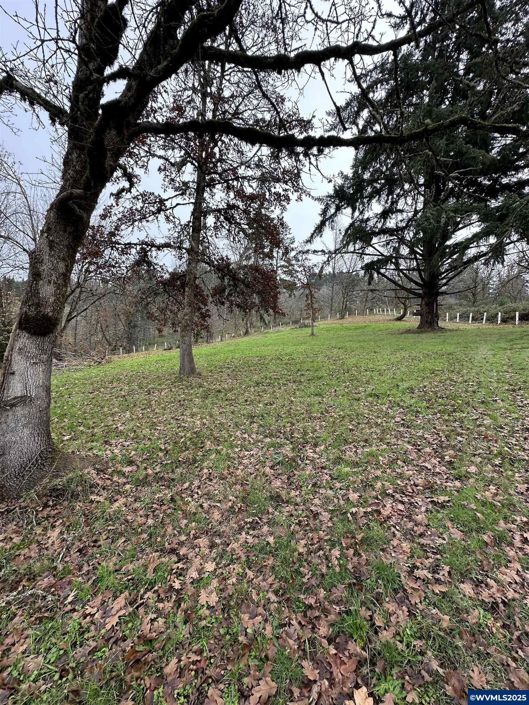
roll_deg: -4.5
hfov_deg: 85.7
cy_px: 352
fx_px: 285
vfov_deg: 102.1
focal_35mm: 14
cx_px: 264
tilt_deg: +2.7
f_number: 2.2
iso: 40
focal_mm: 2.22
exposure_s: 1/234
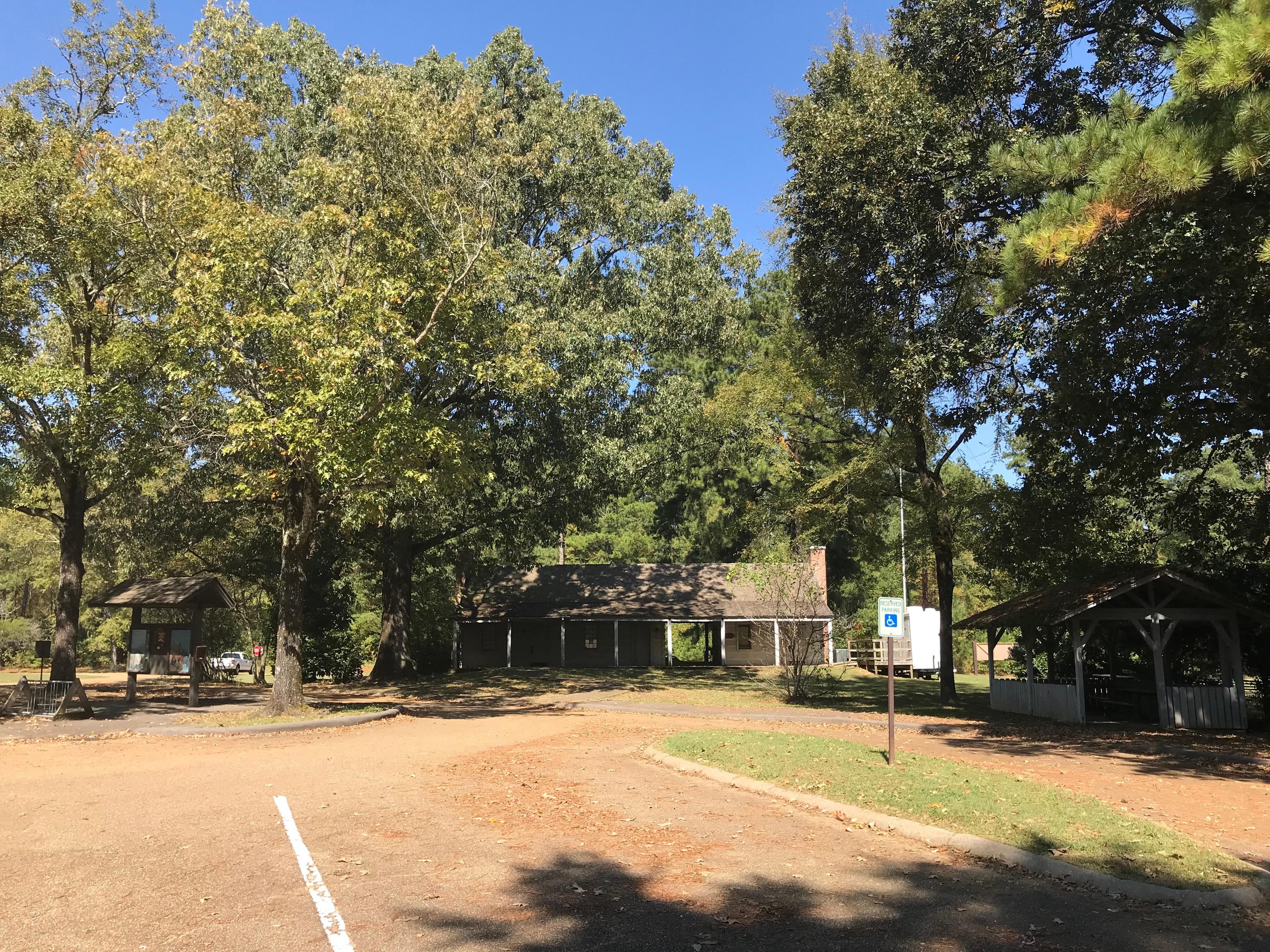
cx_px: 635
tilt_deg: +10.3
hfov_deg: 63.4
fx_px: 1027
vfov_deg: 49.7
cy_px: 476
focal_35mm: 28
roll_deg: +0.4
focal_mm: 3.99
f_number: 1.8
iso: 20
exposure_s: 1/997
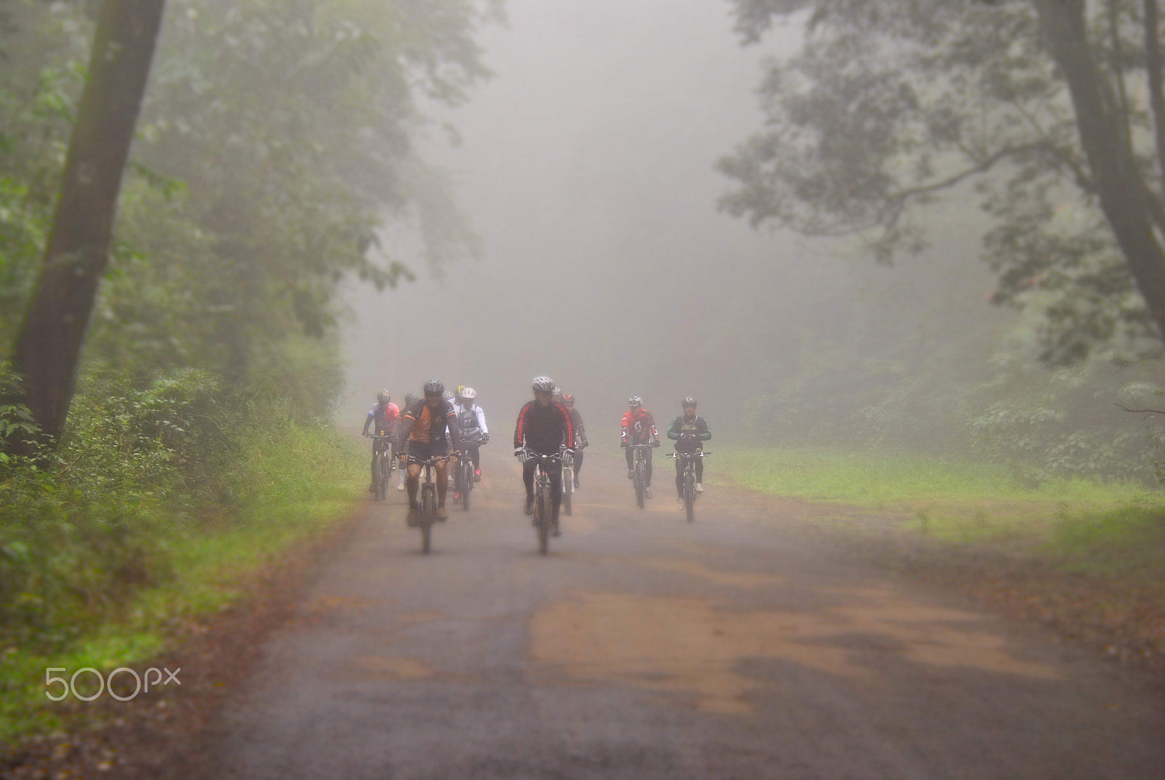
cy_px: 390
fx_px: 3985
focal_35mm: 123
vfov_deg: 11.2
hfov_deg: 16.6
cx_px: 582
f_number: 5.6
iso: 400
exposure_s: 1/100
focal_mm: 82
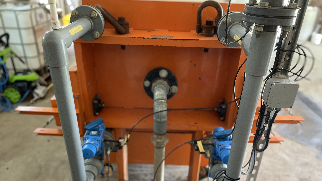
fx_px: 248
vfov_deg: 39.8
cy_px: 119
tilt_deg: -28.6
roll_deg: -2.1
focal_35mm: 29
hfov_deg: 66.1
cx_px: 160
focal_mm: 4.2
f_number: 1.6
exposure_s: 1/60
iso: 400
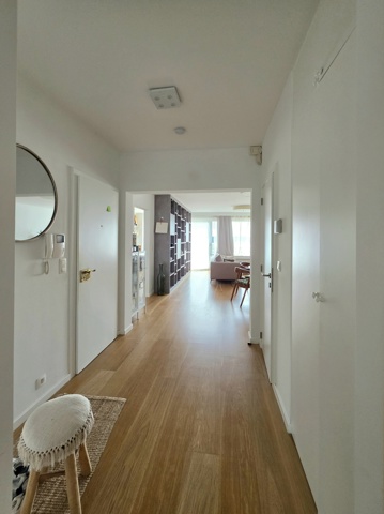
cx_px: 192
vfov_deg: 106.2
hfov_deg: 89.8
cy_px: 257
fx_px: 193
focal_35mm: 13
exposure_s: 1/101
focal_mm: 2.2
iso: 160
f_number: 1.9
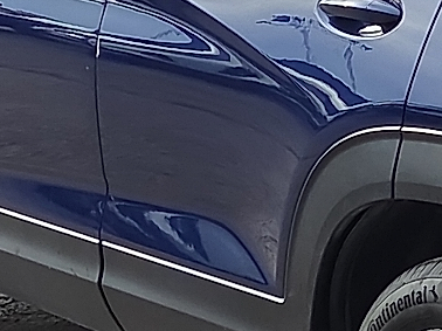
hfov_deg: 10.9
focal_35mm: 178
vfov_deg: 8.3
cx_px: 573
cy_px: 120
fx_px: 2271
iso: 25
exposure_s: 1/909
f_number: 1.8
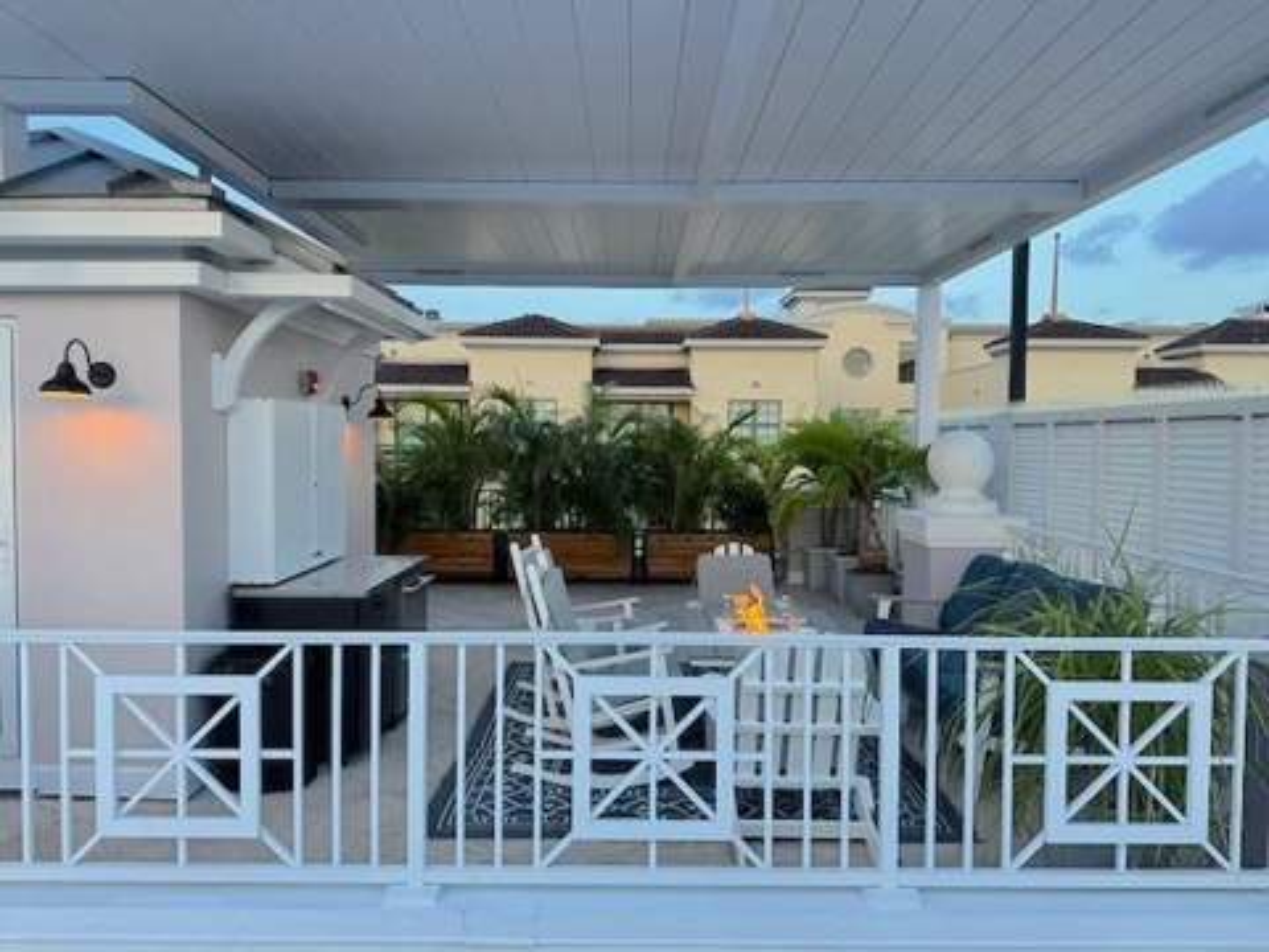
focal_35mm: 24
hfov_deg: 71.6
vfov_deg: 56.8
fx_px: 880
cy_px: 476
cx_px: 634
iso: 64
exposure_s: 1/226
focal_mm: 6.76
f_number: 1.78
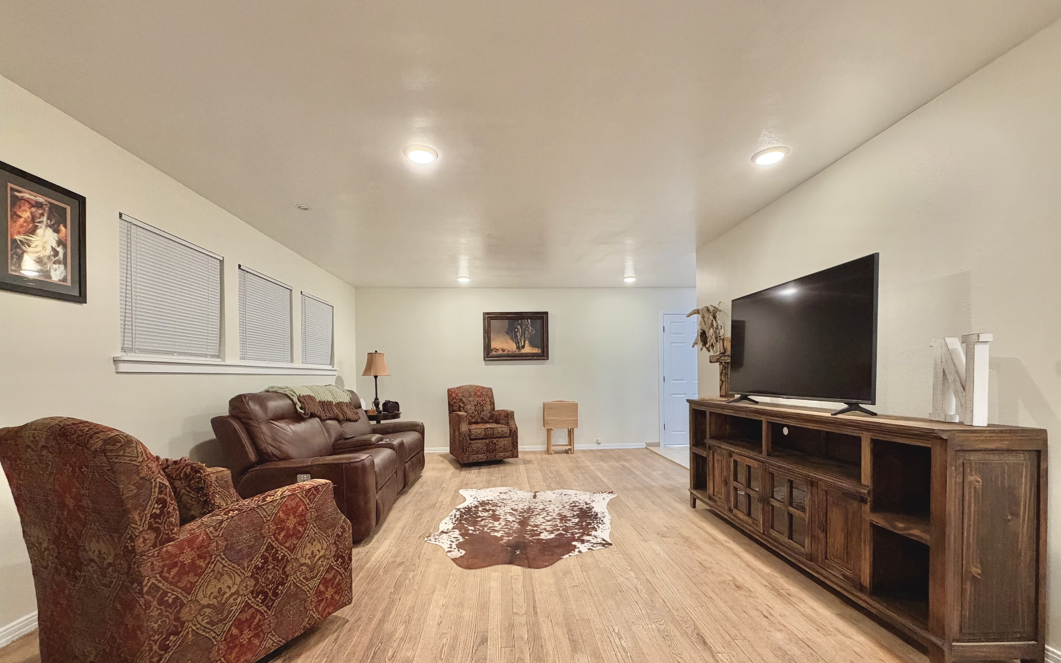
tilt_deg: +0.7
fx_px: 434
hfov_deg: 101.5
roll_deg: +1.0
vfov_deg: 74.4
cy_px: 378
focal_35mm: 15
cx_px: 528
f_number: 2.2
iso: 400
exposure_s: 1/60
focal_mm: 2.22
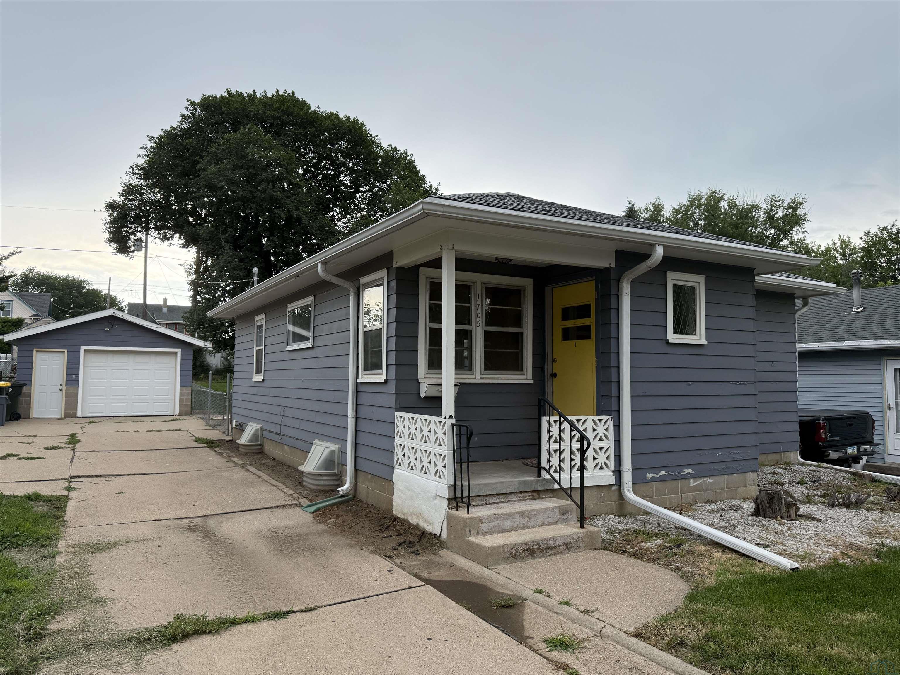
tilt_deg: +4.2
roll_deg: -0.8
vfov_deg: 56.8
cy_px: 338
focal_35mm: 24
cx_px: 450
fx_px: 624
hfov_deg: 71.6
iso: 100
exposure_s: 1/1192
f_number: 1.78
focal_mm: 6.76
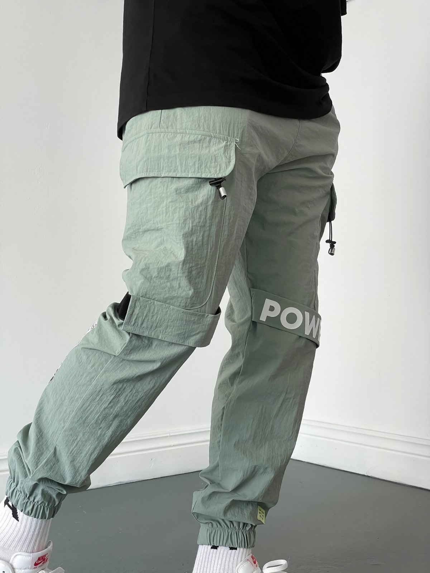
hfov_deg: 28.0
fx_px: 861
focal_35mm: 52
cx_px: 215
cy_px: 286
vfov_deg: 36.8
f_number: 2
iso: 100
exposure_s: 1/120
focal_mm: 6
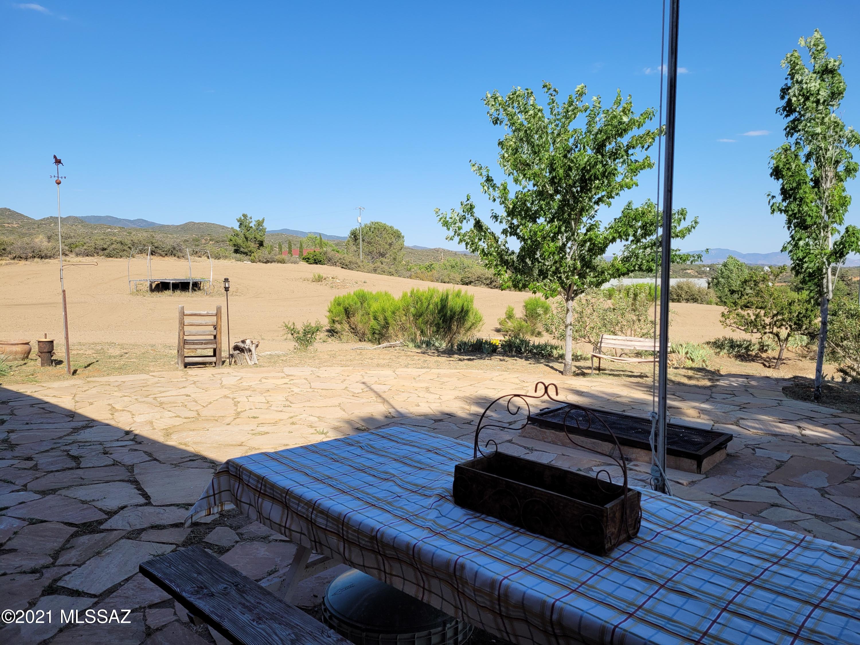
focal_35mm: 26
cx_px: 430
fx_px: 646
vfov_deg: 53.1
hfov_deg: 67.3
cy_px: 322
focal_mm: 5.4
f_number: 1.8
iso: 40
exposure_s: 1/1910
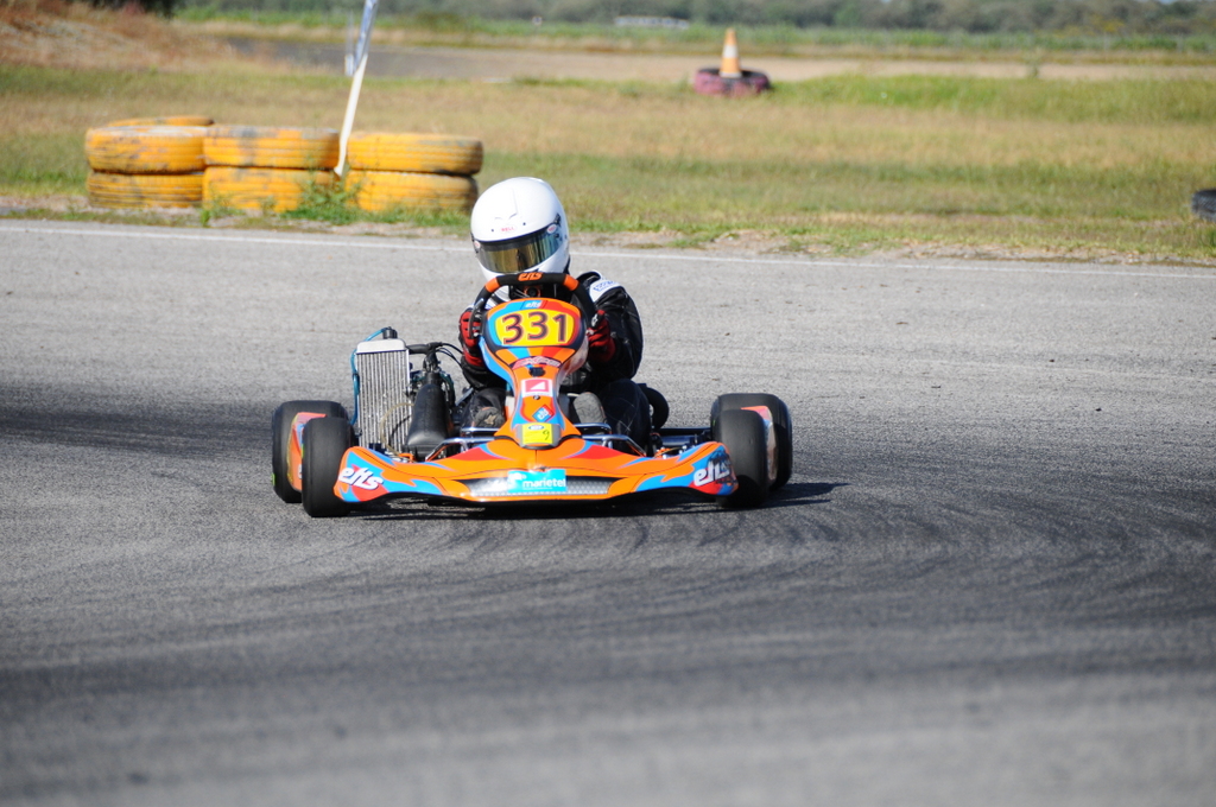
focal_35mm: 300
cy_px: 404
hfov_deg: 6.9
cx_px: 608
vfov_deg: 4.6
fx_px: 10120
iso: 400
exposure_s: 1/1600
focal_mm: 200
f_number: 5.6
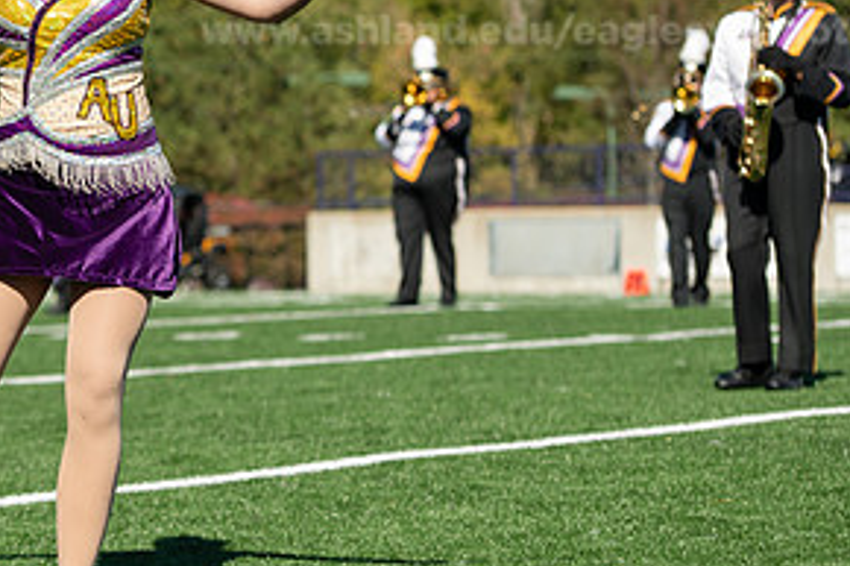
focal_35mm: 190
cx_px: 67
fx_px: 4483
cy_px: 92
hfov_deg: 10.8
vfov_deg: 7.2
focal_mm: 95
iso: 200
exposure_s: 1/1600
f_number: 4
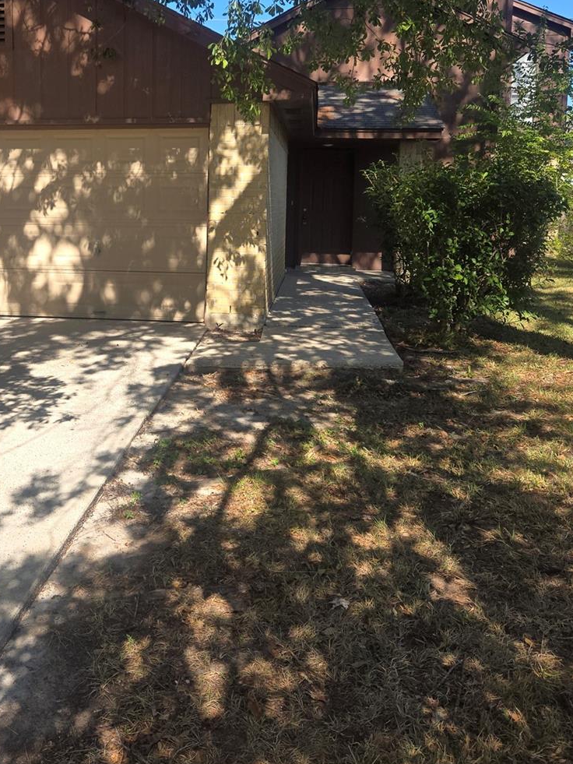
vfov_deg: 50.7
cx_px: 166
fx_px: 794
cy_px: 273
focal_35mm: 36
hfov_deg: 38.9
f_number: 1.8
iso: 25
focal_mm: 5.4
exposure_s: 1/834
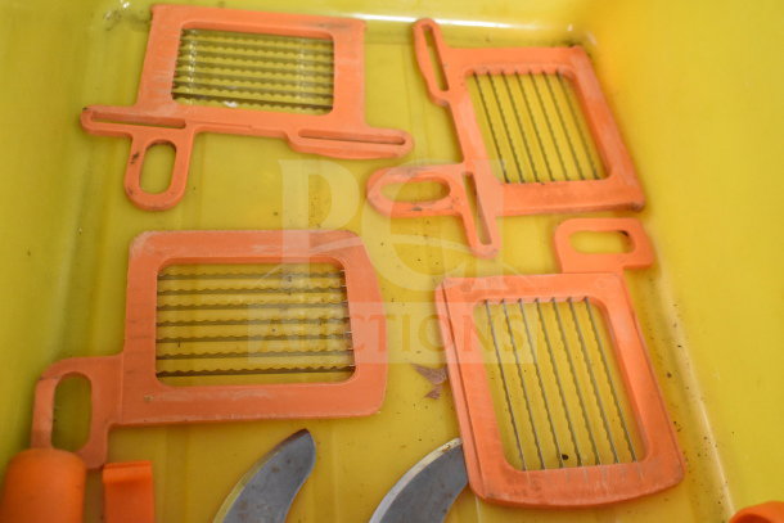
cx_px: 392
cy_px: 262
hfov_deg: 45.0
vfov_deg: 30.9
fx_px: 947
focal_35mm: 44
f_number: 4.2
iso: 5600
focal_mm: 29
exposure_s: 1/50
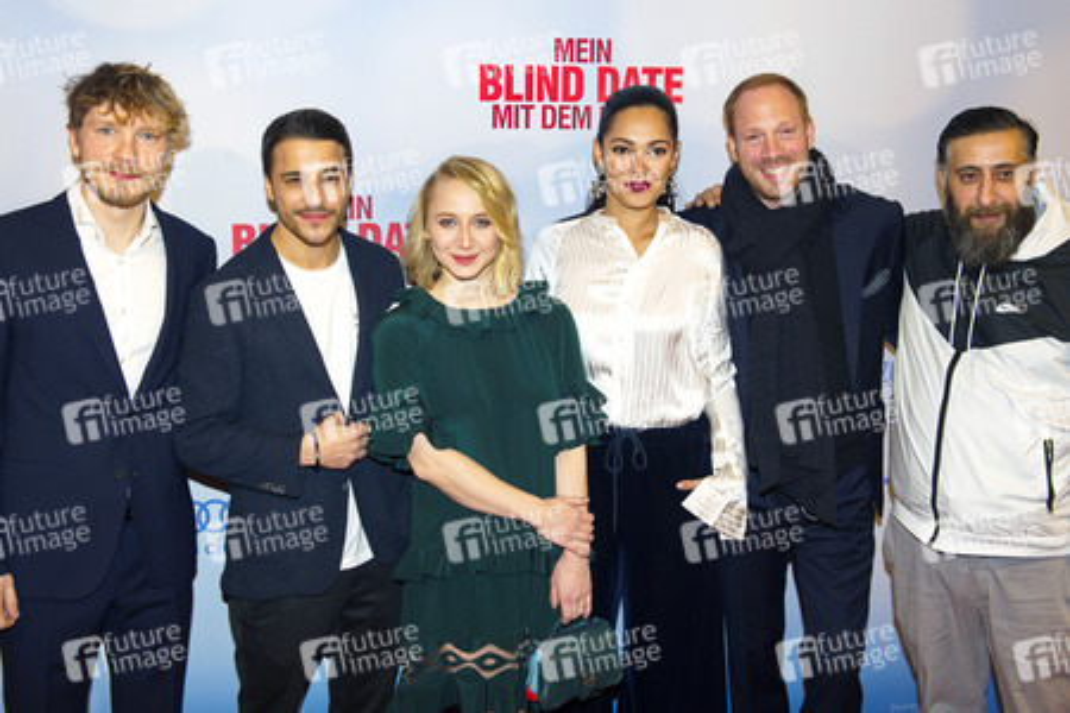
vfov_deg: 35.1
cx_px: 535
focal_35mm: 38
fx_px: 1129
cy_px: 356
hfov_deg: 50.7
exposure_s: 1/125
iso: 1000
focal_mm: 38
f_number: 6.3
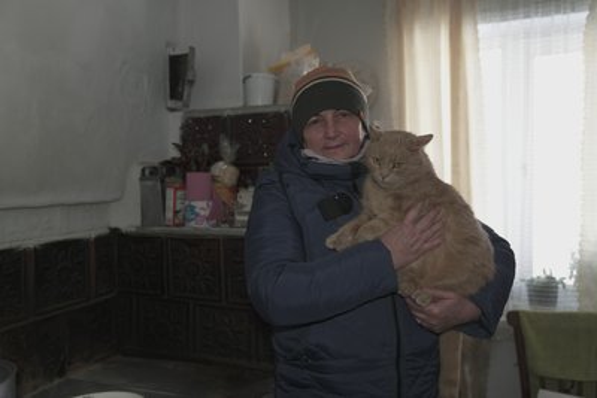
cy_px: 199
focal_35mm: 32
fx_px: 531
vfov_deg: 41.1
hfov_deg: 58.7
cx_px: 298
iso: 500
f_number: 2.8
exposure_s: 1/250
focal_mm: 32
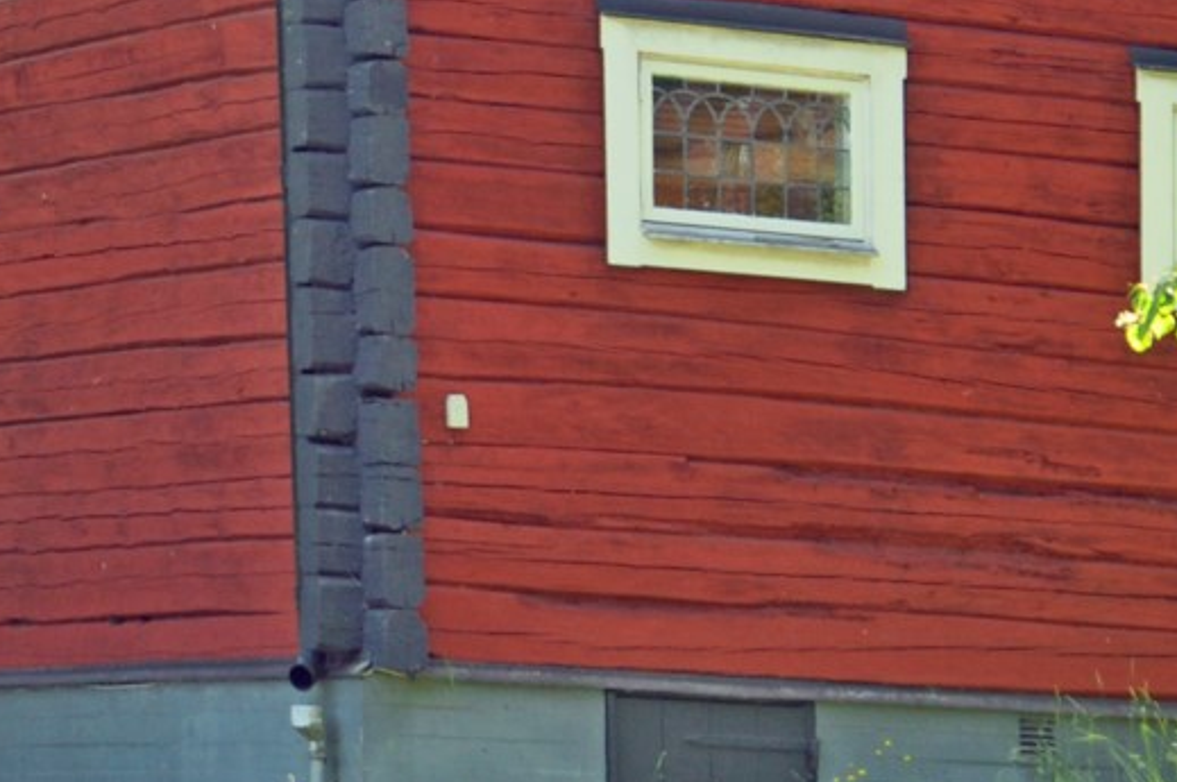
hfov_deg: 8.8
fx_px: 7676
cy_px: -125
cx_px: 356
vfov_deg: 5.8
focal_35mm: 235
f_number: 5.6
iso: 220
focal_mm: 50
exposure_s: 1/125
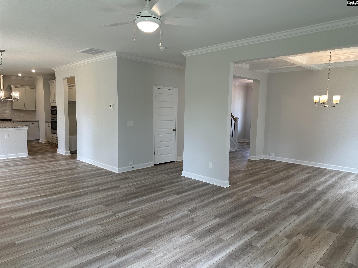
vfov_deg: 56.8
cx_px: 179
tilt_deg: -5.2
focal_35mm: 24
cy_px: 134
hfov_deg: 71.6
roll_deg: -1.3
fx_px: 248
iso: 64
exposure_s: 1/125
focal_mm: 6.86
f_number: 1.78
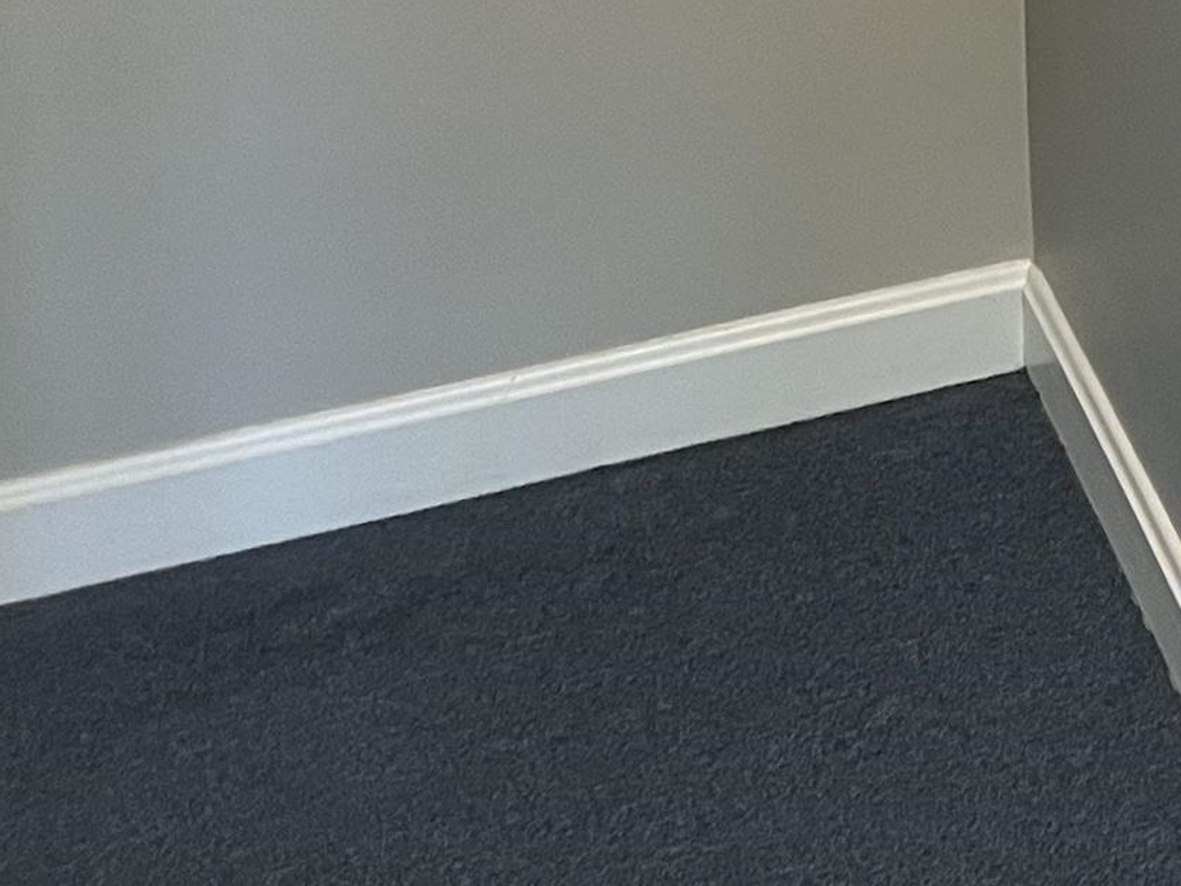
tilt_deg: -9.5
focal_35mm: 96
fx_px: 3275
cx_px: 2043
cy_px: -747
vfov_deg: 13.6
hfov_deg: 17.2
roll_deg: -2.0
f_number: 1.5
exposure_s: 1/60
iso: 320
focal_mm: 5.7
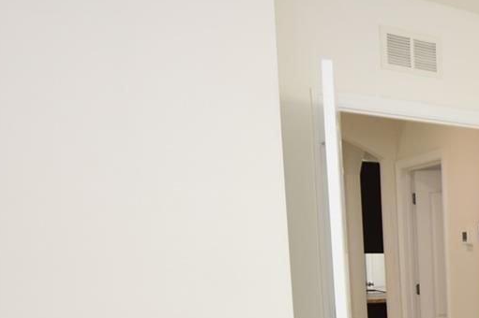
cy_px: 344
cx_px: 683
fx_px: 625
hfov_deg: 29.4
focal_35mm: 47
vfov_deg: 26.5
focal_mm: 10
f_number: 4
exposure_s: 1/60
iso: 200
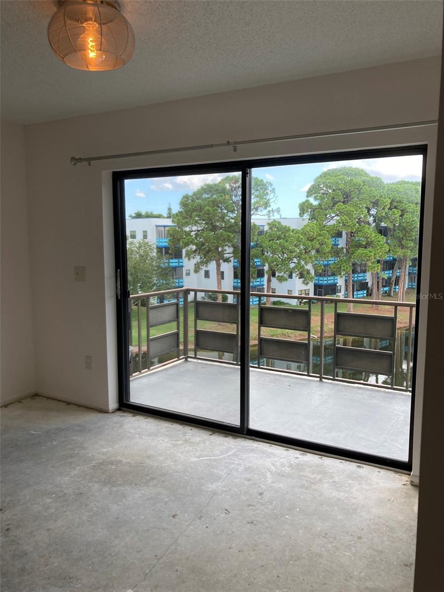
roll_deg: +0.3
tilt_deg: -9.2
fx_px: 479
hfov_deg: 49.7
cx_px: 222
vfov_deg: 63.4
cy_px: 296
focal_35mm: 28
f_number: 1.8
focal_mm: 3.99
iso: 20
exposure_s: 1/167
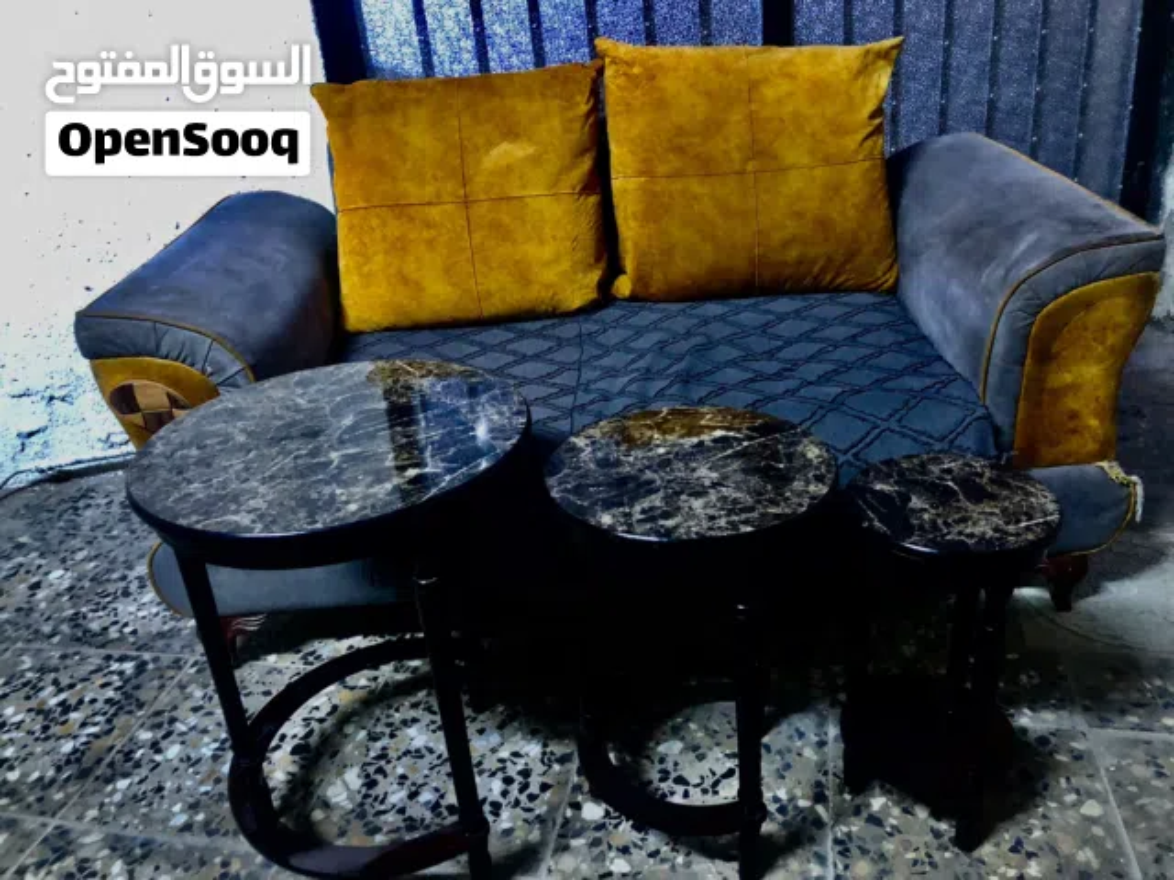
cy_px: 440
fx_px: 950
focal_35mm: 28
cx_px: 587
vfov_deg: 49.7
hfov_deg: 63.4
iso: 100
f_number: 1.8
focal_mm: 3.99
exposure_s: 1/4
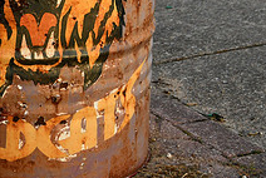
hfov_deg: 9.6
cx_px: 19
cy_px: -42
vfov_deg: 6.4
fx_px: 1576
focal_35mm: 213
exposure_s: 1/250
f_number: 5.6
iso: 400
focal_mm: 52
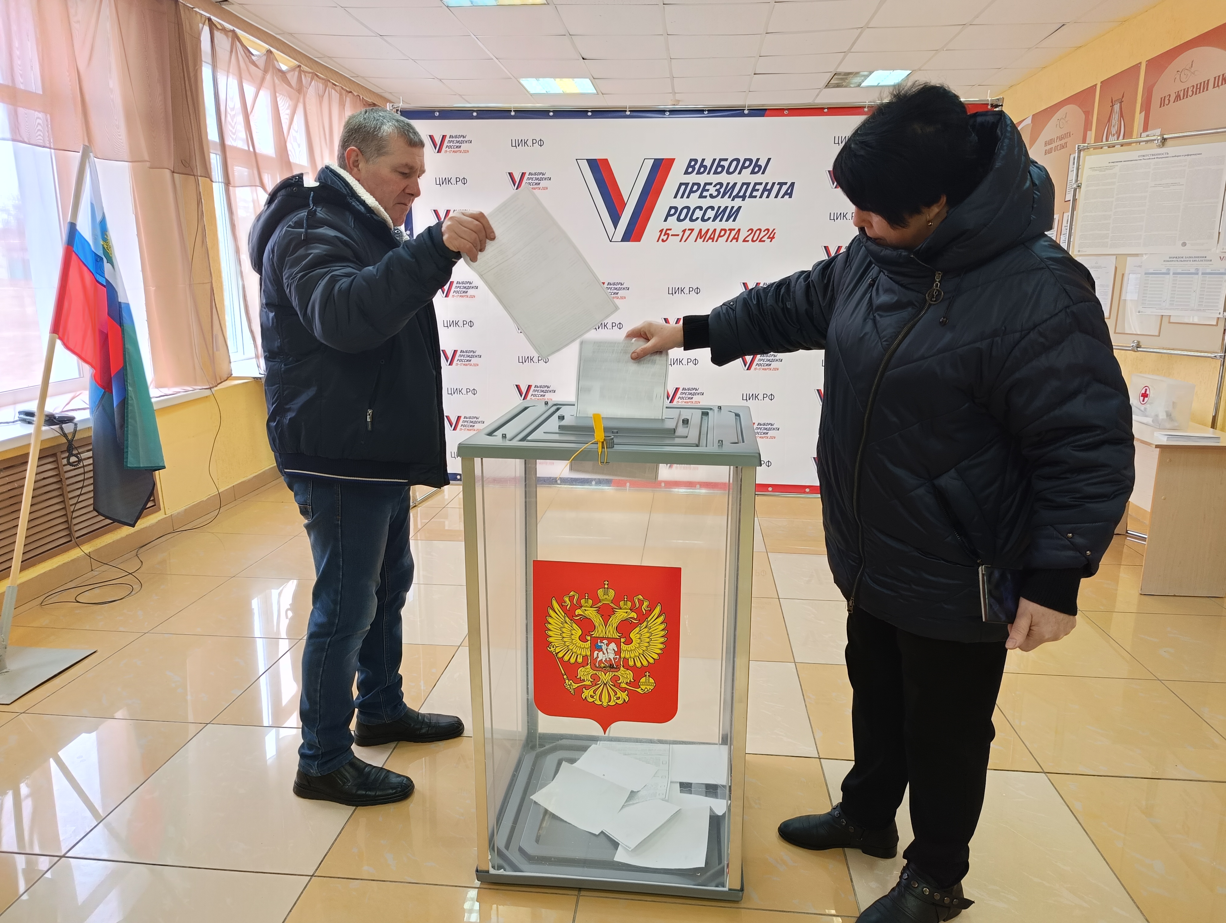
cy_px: 462
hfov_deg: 73.8
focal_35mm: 23
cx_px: 613
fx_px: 816
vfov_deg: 59.0
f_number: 1.69
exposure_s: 1/50
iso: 400
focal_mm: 6.06
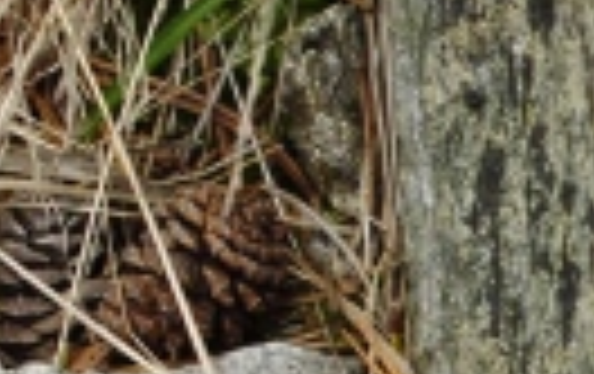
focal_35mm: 787
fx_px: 12763
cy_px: -680
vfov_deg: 1.7
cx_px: -1130
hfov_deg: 2.6
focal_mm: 85
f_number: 6.3
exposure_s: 1/125
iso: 200
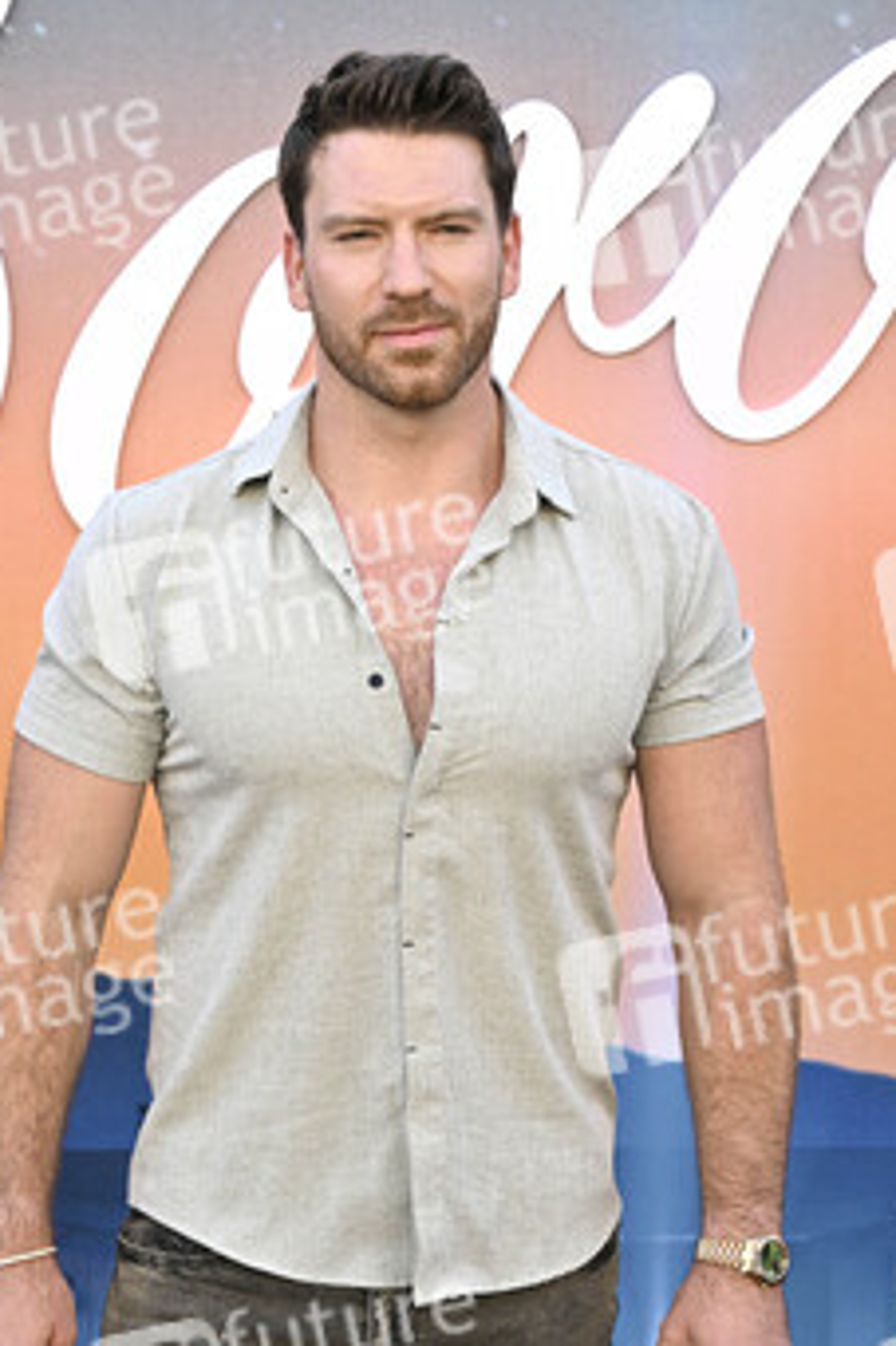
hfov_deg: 16.8
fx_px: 3027
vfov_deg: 25.0
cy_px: 785
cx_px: 403
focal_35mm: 81
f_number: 7.1
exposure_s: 1/320
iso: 500
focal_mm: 69
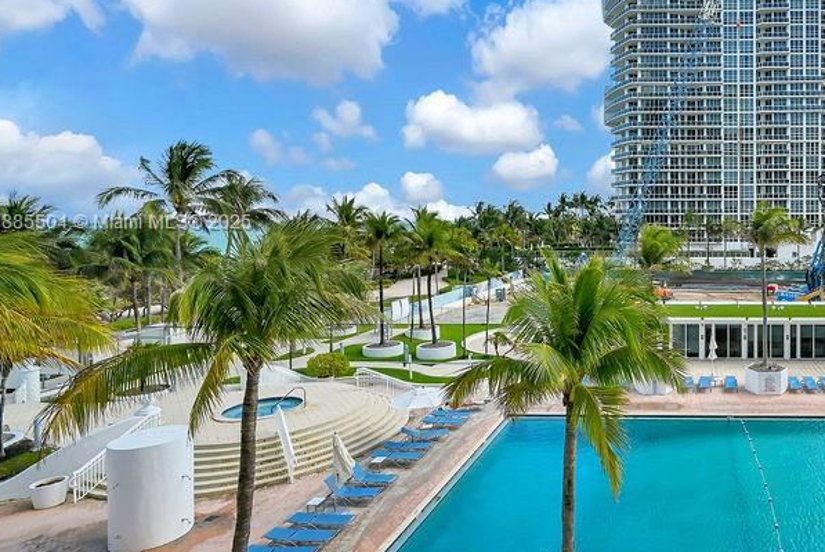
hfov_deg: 66.2
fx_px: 550
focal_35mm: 24
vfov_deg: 52.9
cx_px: 672
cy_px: 224
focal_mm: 14
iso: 100
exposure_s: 1/1000
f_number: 4
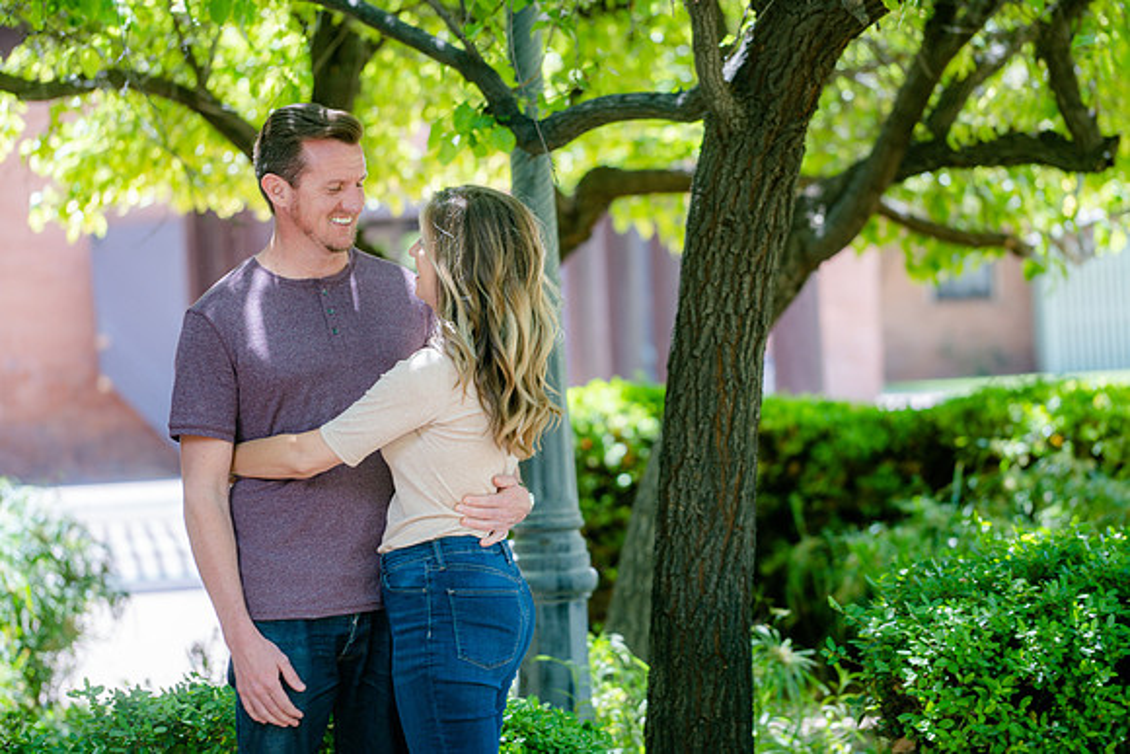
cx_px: 565
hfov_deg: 12.2
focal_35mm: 169
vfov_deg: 8.1
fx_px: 5306
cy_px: 377
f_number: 4
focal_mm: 169
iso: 160
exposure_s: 1/100
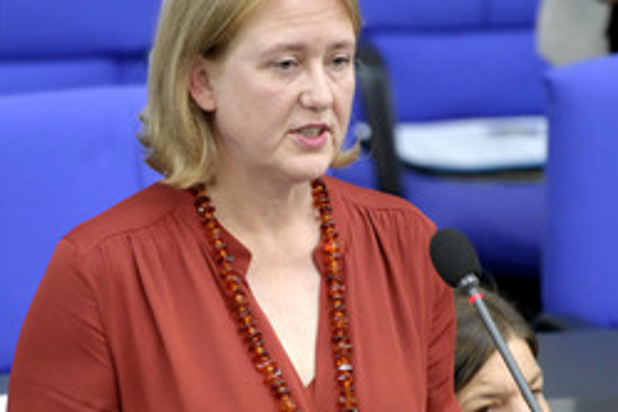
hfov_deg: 2.3
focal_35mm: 906
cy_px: 283
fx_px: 15552
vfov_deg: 1.5
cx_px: 289
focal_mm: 500
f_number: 5.6
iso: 8000
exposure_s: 1/400
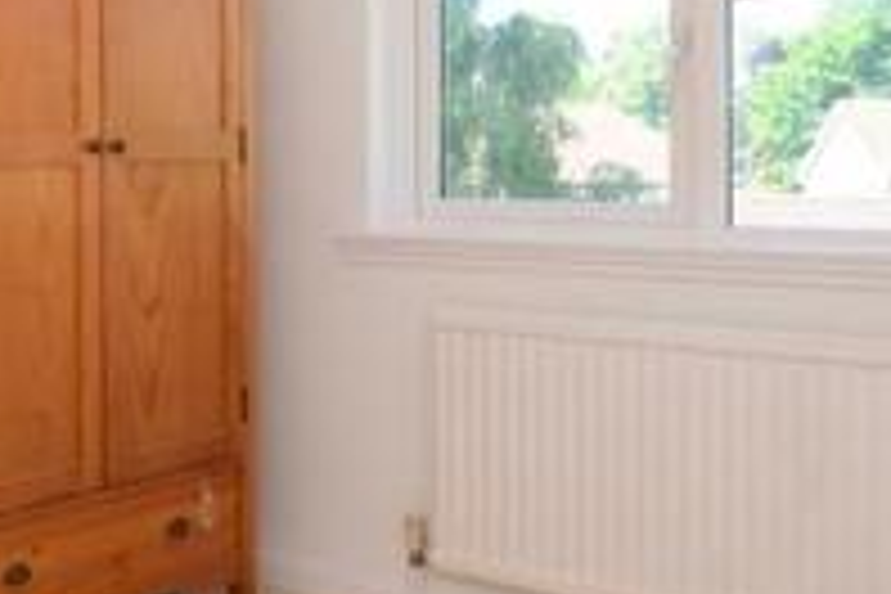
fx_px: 1353
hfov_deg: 32.8
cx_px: -40
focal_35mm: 55
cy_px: 164
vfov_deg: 24.5
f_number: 7.1
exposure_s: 1/60
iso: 200
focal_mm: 11
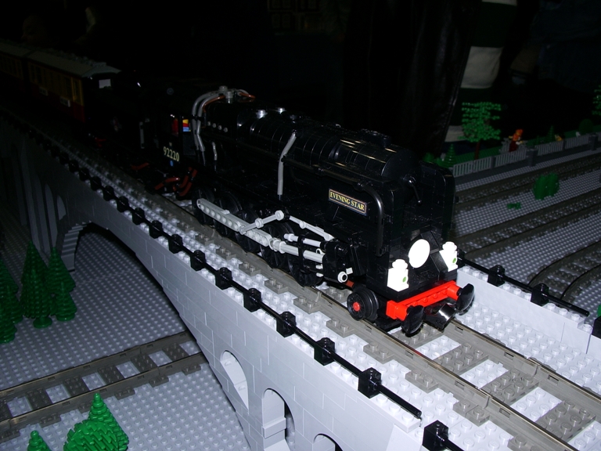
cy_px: 226
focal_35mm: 35
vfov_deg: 40.7
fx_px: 608
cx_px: 300
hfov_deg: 52.6
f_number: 4.3
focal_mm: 5.8
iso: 50
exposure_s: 1/40
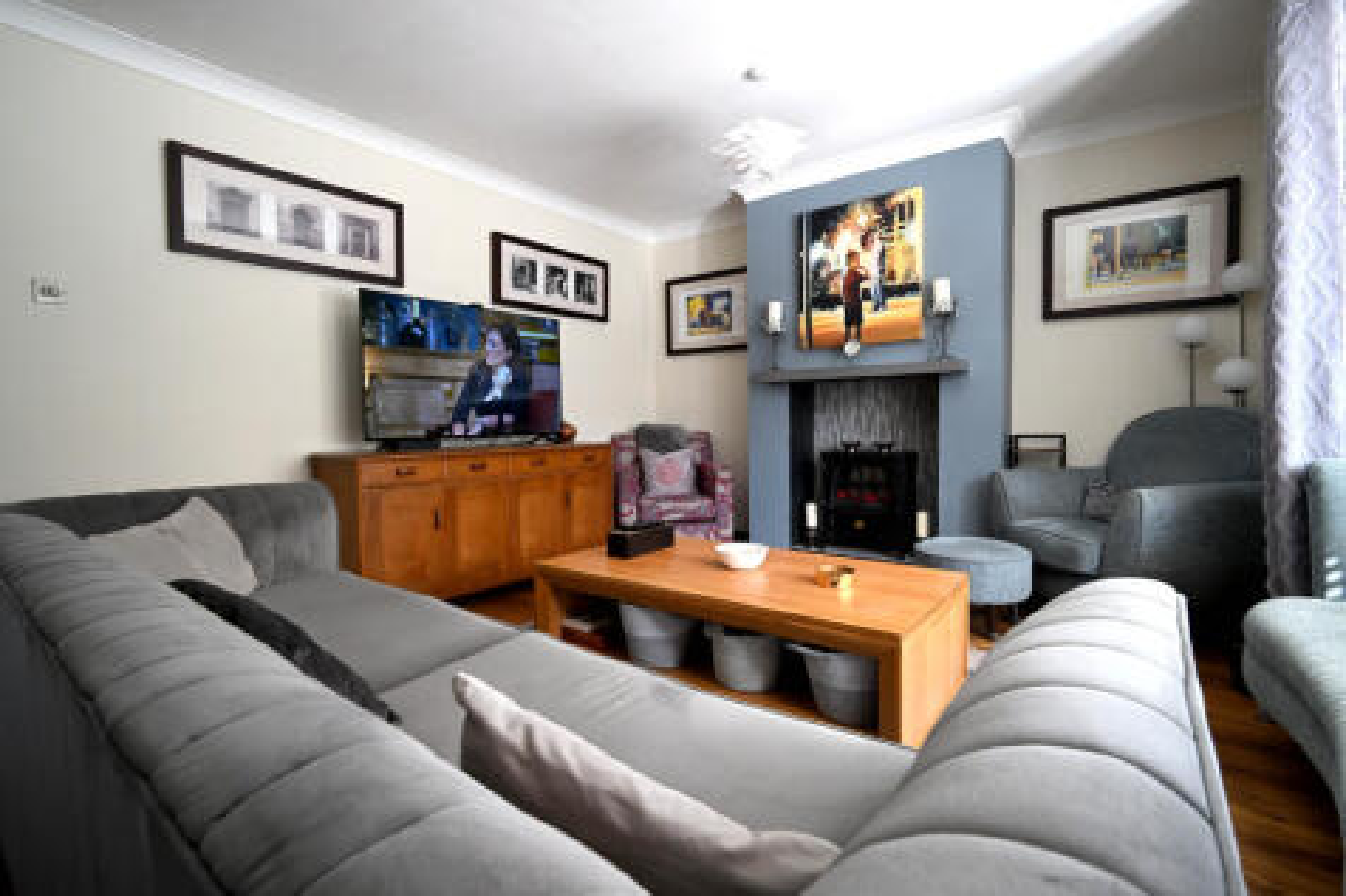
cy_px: 448
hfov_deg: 96.8
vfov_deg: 73.7
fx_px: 598
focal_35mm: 16
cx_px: 673
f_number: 8
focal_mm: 16
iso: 1000
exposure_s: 1/40
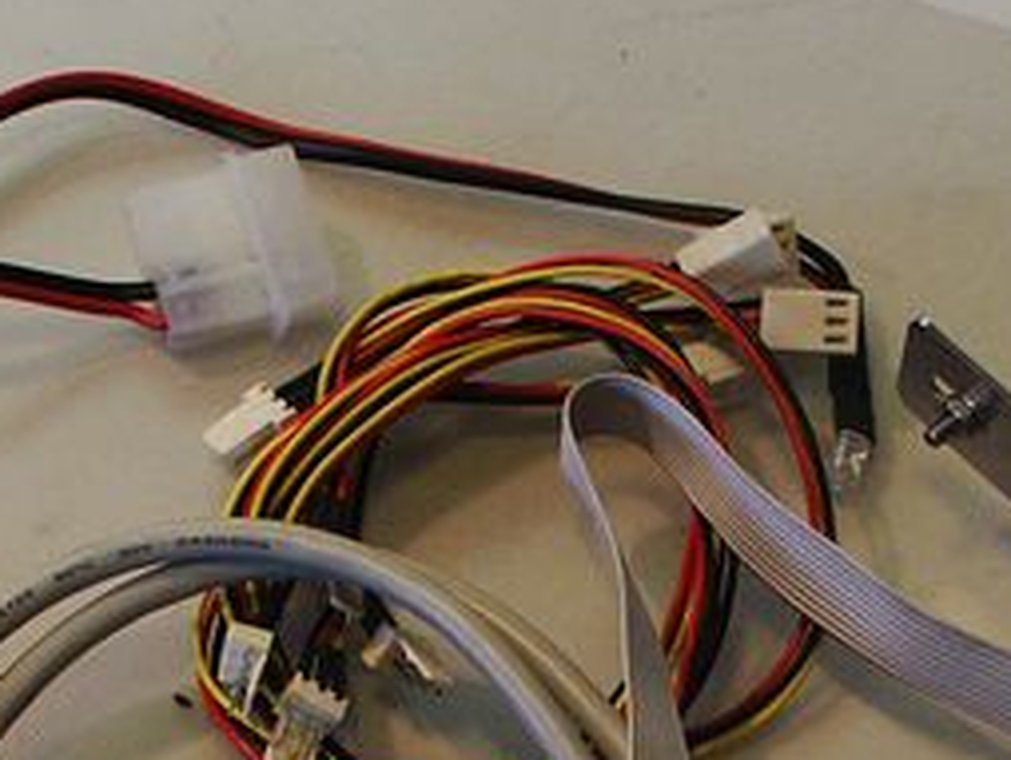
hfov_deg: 11.2
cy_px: 937
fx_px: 5174
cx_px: 625
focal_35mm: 177
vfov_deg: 8.3
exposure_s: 1/45
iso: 160
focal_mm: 13.05
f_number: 3.5
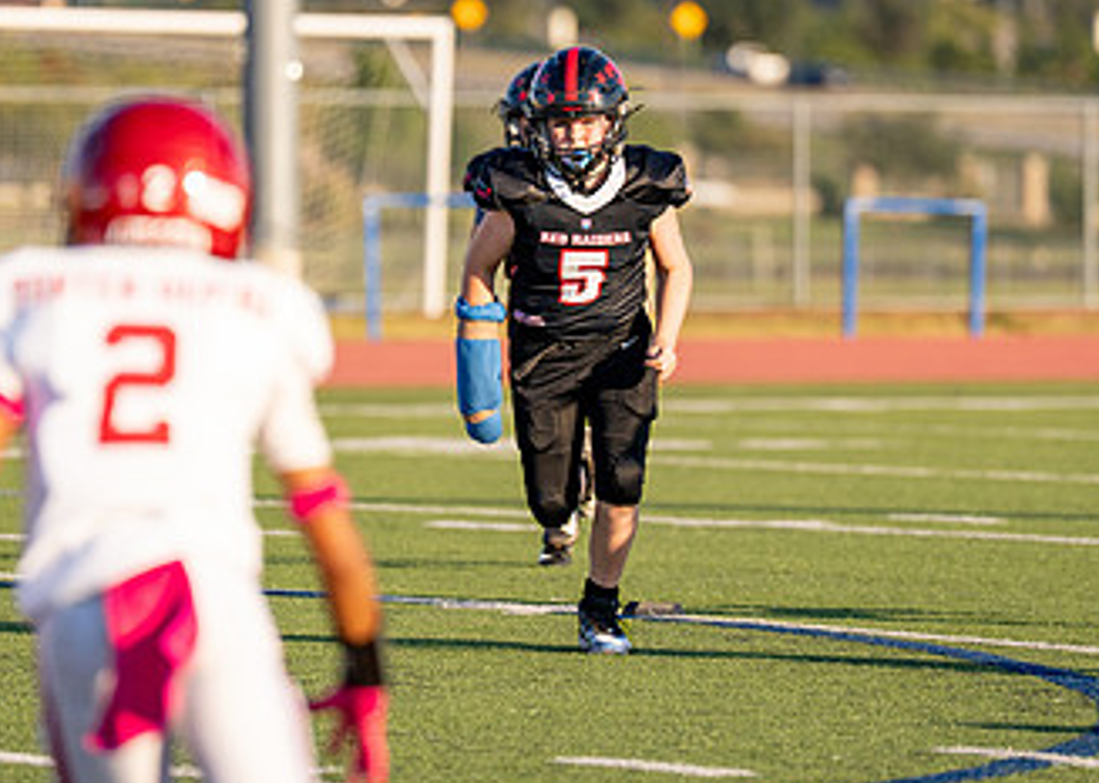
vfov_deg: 3.9
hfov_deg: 5.4
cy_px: 235
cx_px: 558
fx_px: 11601
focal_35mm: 372
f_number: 2.8
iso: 100
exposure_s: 1/1000
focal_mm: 200
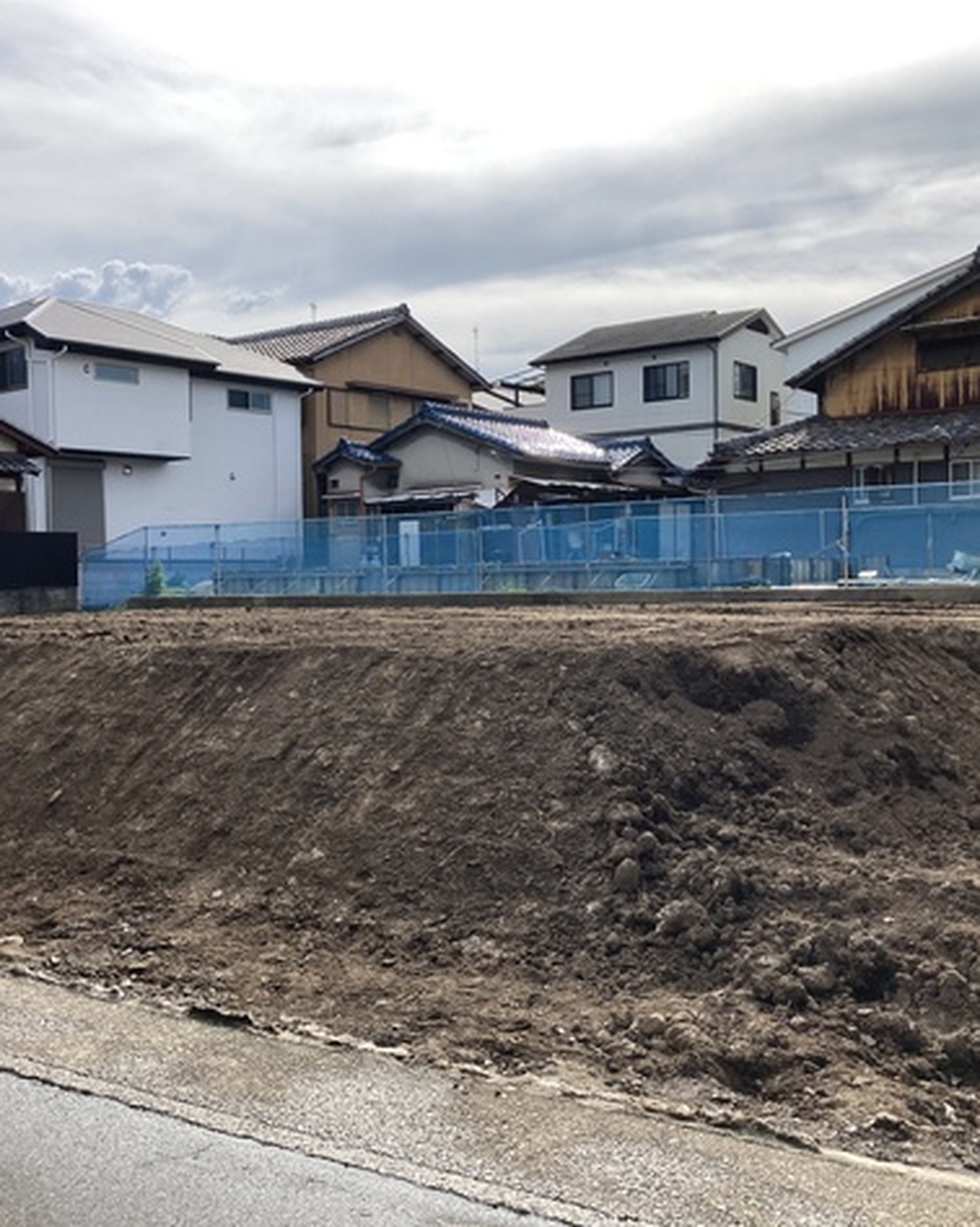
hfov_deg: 40.1
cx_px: 441
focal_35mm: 37
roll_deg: -0.3
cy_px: 617
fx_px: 1342
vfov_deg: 49.1
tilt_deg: -1.8
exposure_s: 1/3040
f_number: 1.8
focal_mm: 3.99
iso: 25
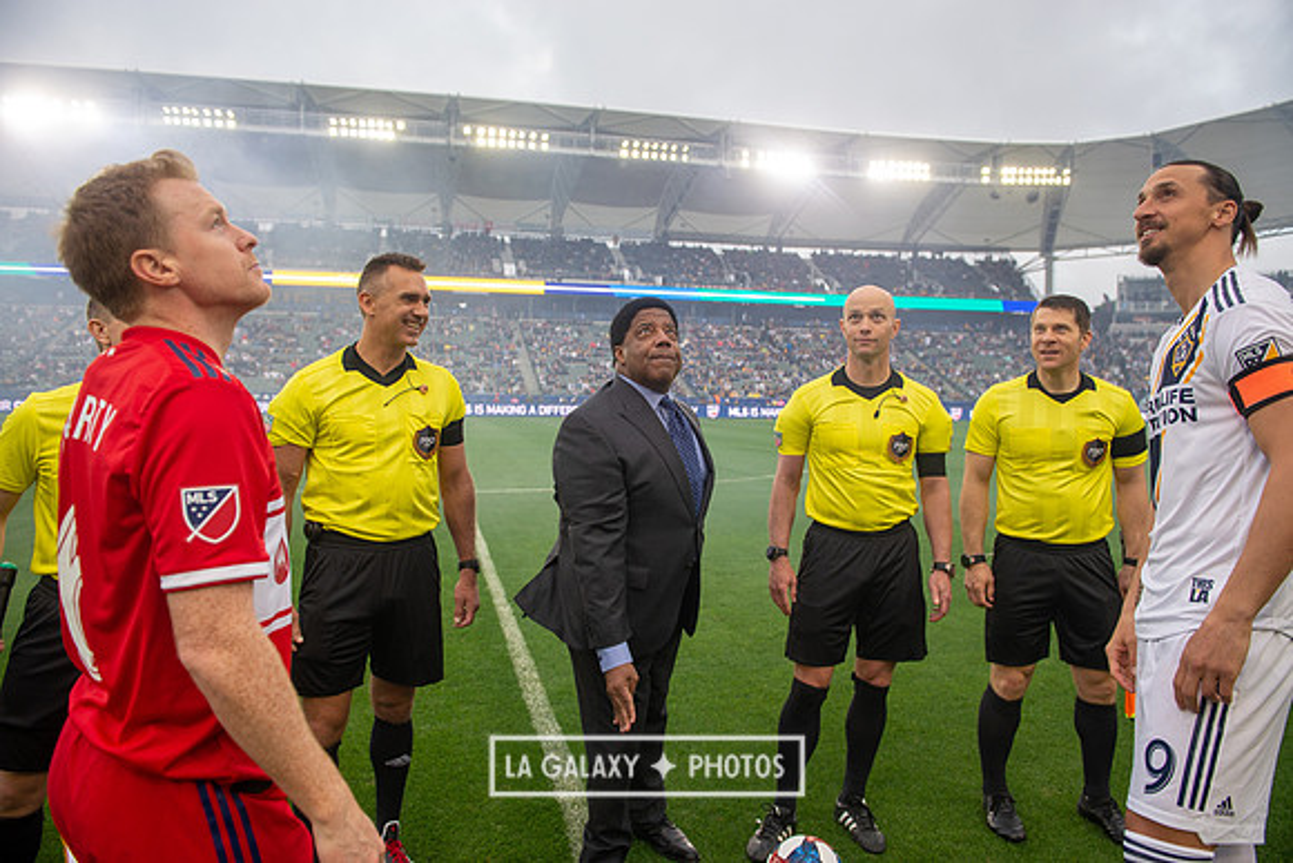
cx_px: 646
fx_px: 934
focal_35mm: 26
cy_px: 432
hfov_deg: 69.4
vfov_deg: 49.6
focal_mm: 26
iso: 500
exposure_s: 1/640
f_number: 3.5
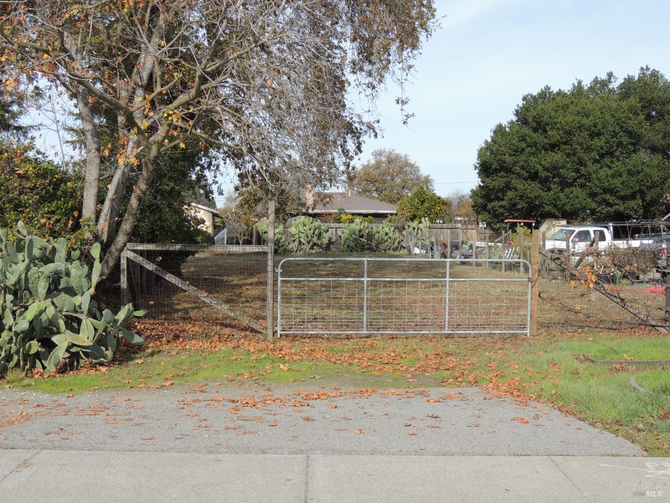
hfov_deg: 40.4
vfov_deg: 30.9
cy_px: 252
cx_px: 335
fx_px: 910
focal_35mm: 47
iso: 100
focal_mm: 8.3
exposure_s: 1/640
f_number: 3.5
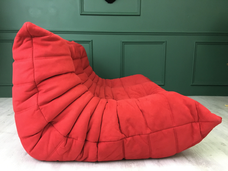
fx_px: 191
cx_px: 114
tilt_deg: -8.5
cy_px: 86
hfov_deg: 61.7
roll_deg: -0.9
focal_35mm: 29
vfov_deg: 48.2
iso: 320
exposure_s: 1/17
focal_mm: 4.15
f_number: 2.2
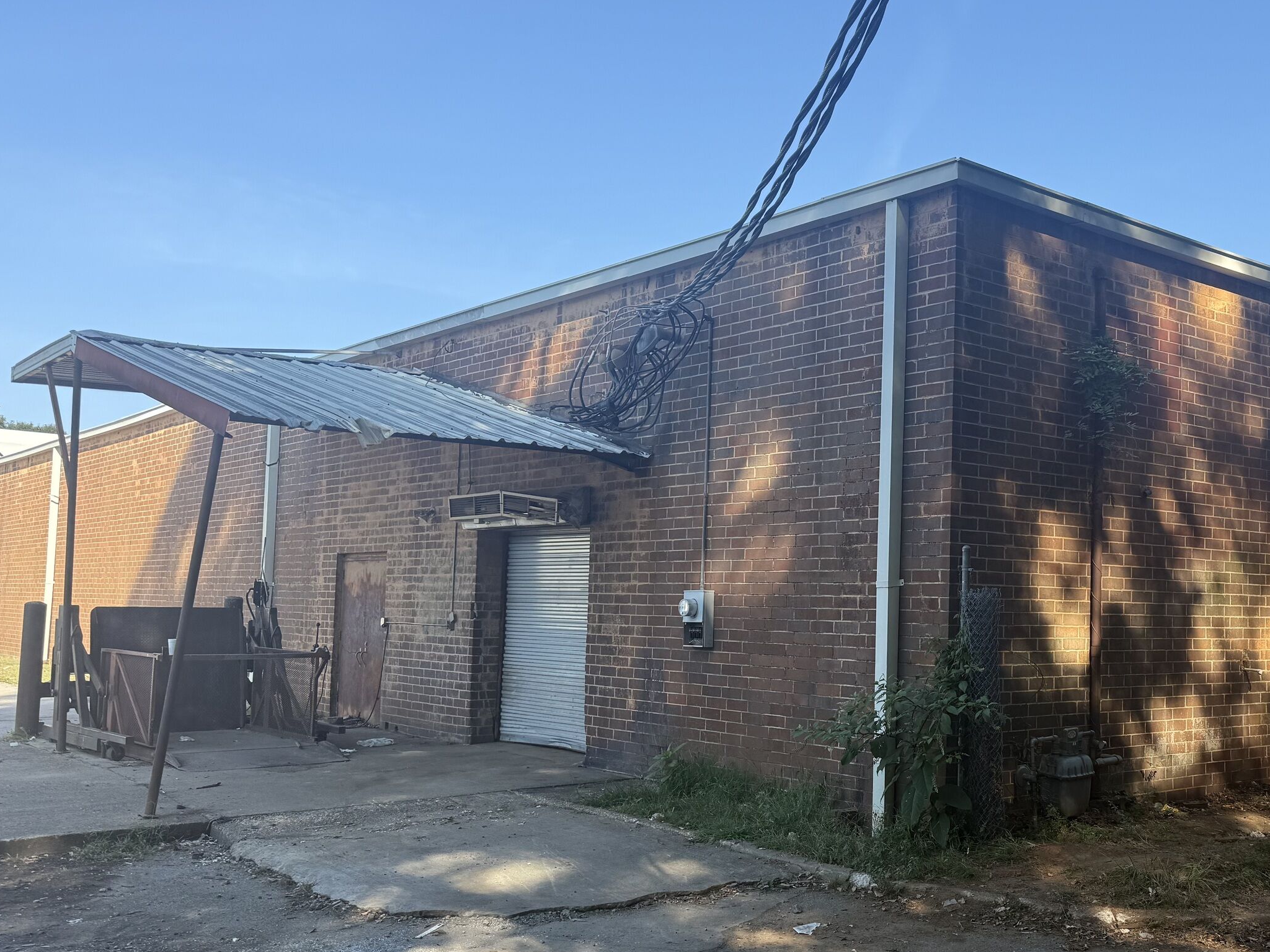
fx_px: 1321
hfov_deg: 49.7
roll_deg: -1.0
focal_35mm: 36
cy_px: 525
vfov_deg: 39.6
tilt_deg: +7.2
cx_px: 917
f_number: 1.78
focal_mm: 6.76
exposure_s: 1/1493
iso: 80
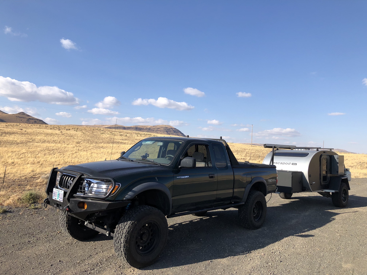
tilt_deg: +3.3
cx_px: 184
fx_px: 297
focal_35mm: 28
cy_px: 138
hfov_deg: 63.4
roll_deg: -2.5
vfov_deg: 49.7
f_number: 1.8
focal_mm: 3.99
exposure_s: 1/1799
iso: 20
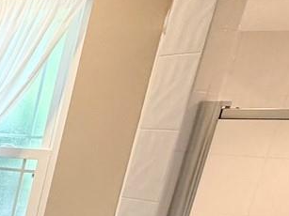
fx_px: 609
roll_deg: -4.5
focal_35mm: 73
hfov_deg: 18.0
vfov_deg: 18.4
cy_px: 302
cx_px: -293
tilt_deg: -17.1
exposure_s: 1/120
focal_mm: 2.22
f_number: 2.2
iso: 125
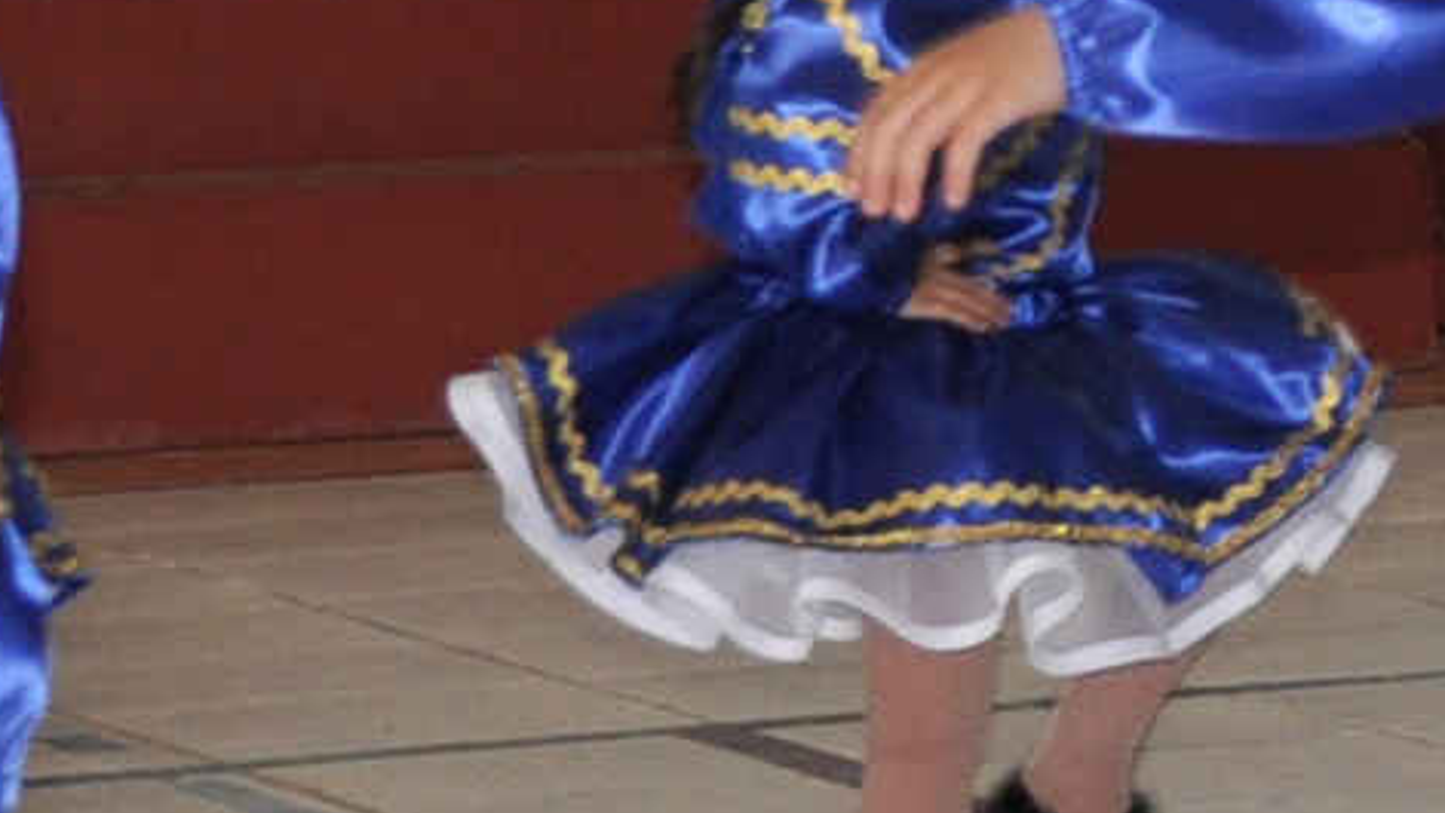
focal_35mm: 300
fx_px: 11495
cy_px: -426
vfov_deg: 4.0
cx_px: 2531
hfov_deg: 7.0
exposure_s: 1/125
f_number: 4
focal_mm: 28
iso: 400
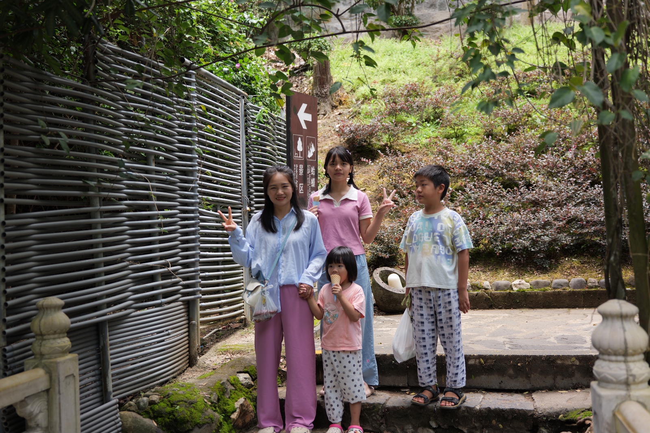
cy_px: 216
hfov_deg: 50.7
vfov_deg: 35.0
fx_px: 686
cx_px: 325
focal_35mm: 38
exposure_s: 1/250
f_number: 2.8
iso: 100
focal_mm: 38
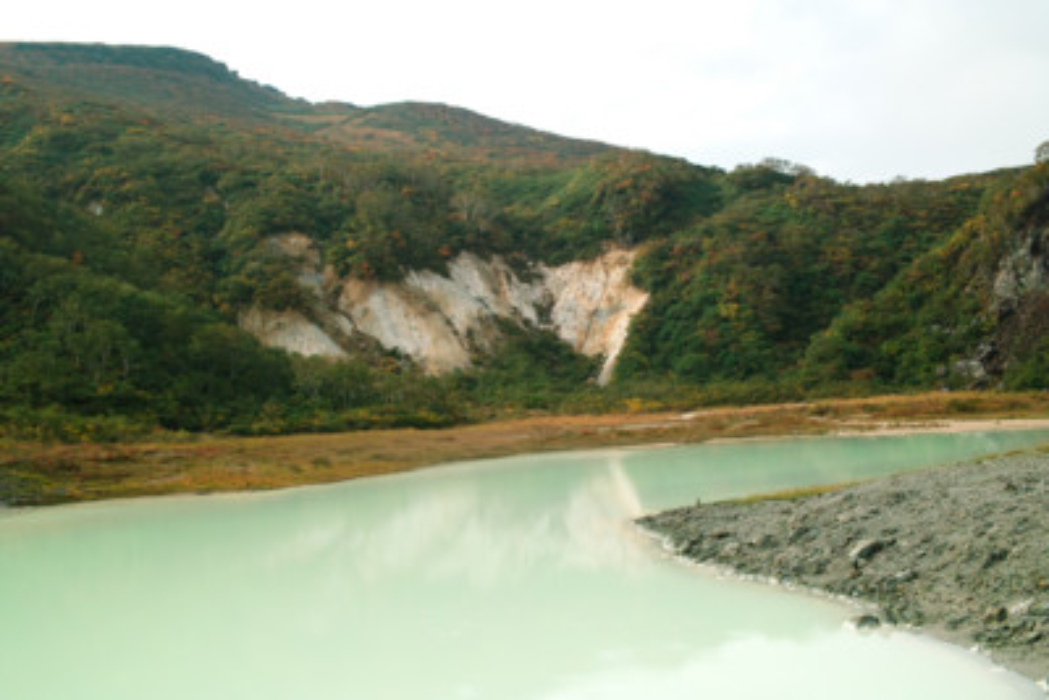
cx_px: 524
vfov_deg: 32.7
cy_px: 350
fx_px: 1195
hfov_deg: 47.4
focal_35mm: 41
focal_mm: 24.2
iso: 100
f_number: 8
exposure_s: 1/160
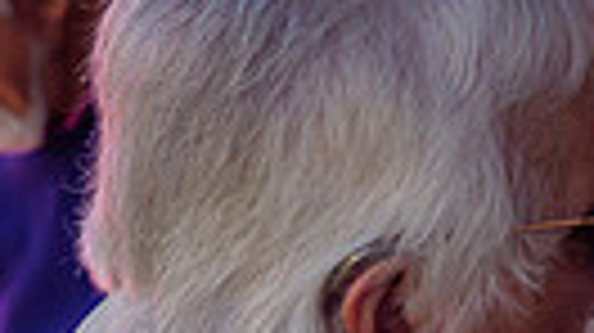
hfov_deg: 7.4
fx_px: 4517
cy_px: 457
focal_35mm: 287
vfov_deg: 4.2
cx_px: 994
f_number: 2.8
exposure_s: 1/1600
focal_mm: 29
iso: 200
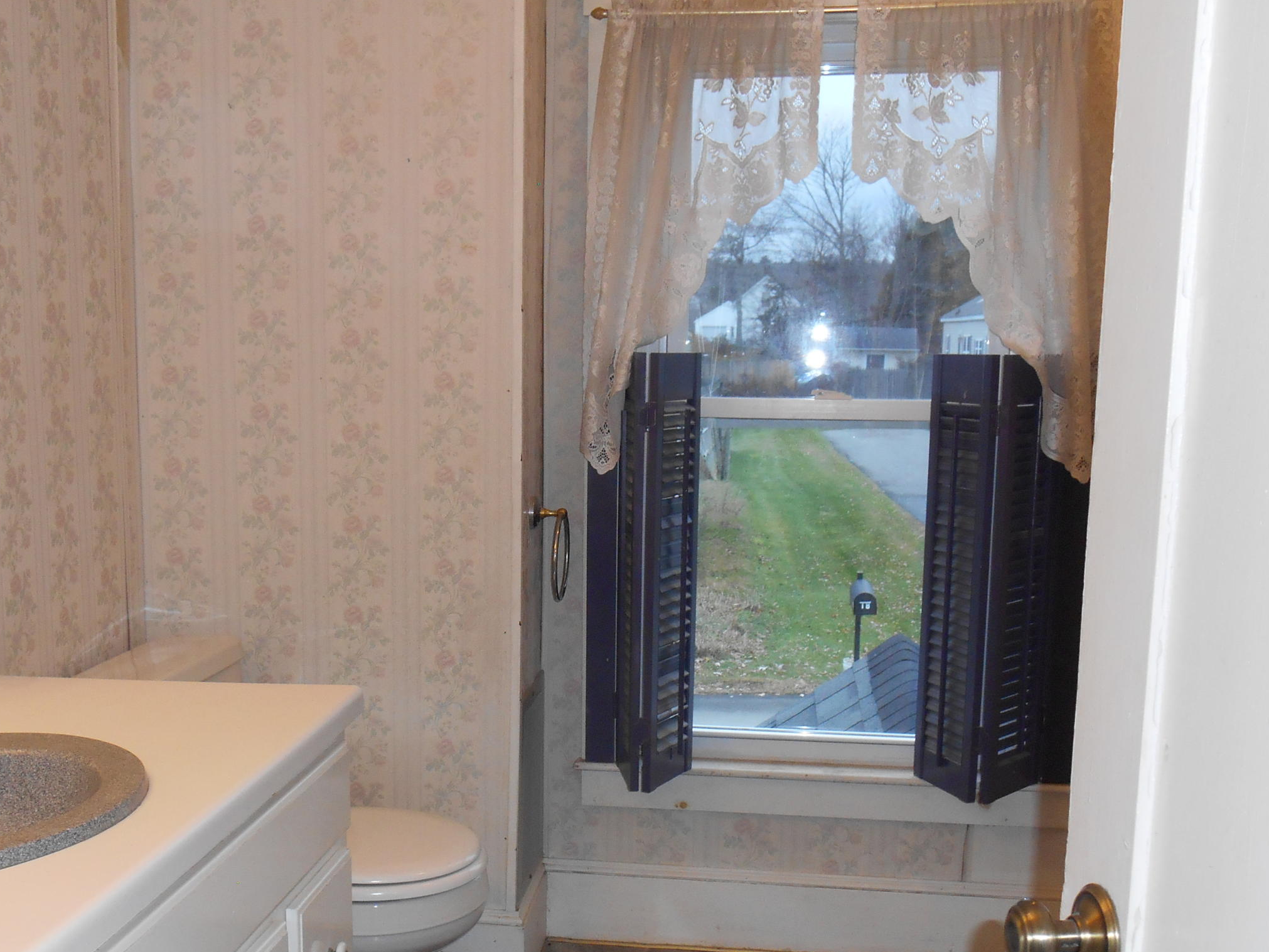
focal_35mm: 46
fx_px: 1686
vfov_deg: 31.3
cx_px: 500
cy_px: 623
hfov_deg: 41.0
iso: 200
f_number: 3.6
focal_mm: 5.5
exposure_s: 1/25
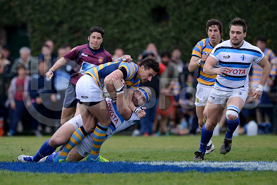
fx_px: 3232
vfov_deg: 3.3
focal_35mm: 420
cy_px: 92
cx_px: 138
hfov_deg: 4.9
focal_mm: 420
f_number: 4
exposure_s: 1/1600
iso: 800
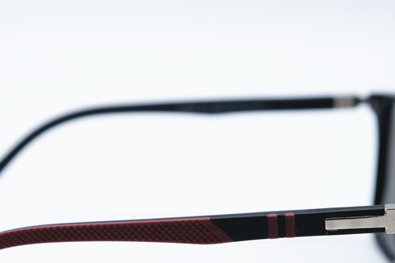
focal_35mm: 120
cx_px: 148
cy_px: 236
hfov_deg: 17.1
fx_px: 1315
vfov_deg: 11.3
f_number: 5
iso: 160
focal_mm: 39
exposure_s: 1/210
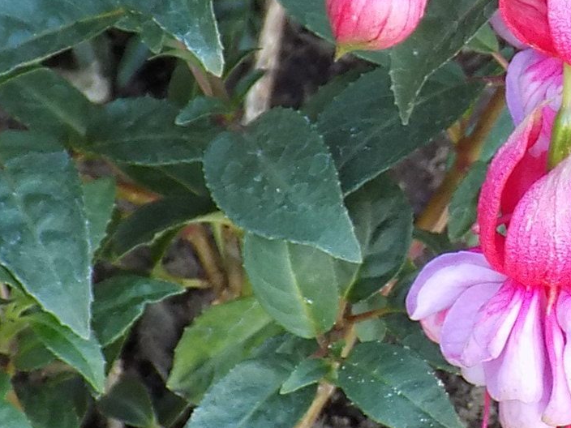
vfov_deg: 3.4
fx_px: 7126
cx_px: 566
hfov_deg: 4.6
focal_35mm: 432
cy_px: 121
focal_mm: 33.7
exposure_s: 1/30
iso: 360
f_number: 5.4
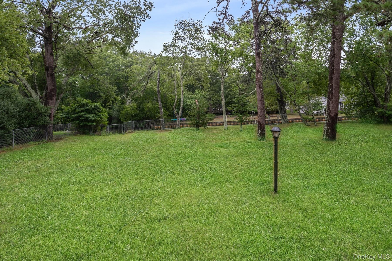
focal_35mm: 22
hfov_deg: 78.6
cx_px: 196
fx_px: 240
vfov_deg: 57.2
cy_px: 130
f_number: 8
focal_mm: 22
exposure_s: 1/250
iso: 250
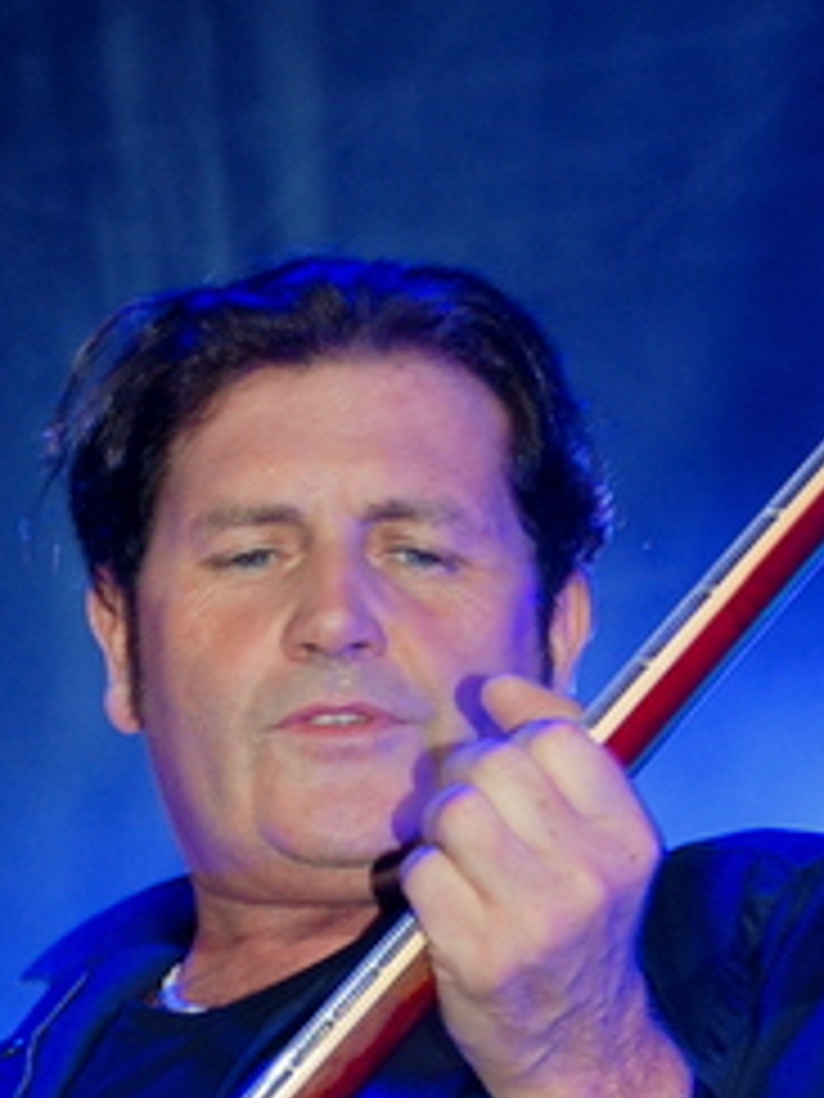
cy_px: 981
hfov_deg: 6.7
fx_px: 7014
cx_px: 286
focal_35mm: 221
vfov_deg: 8.9
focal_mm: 52
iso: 320
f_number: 5
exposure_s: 1/60
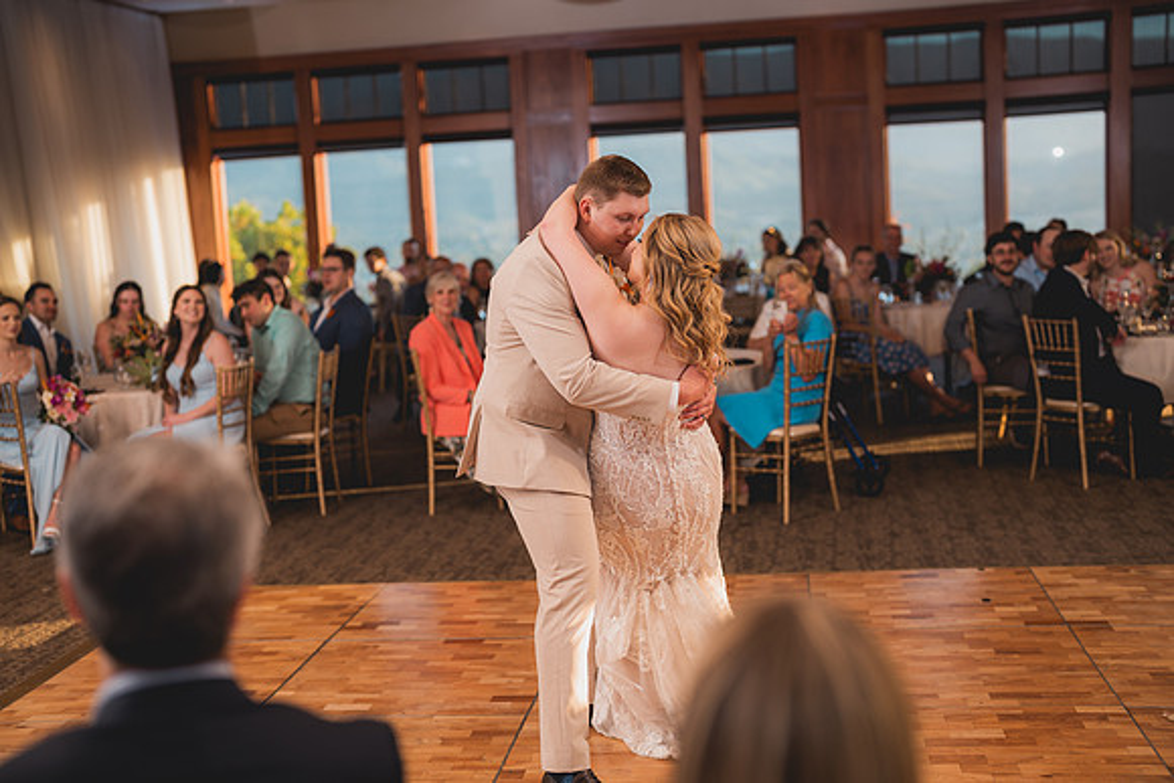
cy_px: 392
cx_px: 587
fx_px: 1631
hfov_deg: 39.6
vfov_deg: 27.0
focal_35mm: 50
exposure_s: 1/250
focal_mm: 50
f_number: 1.8
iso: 125
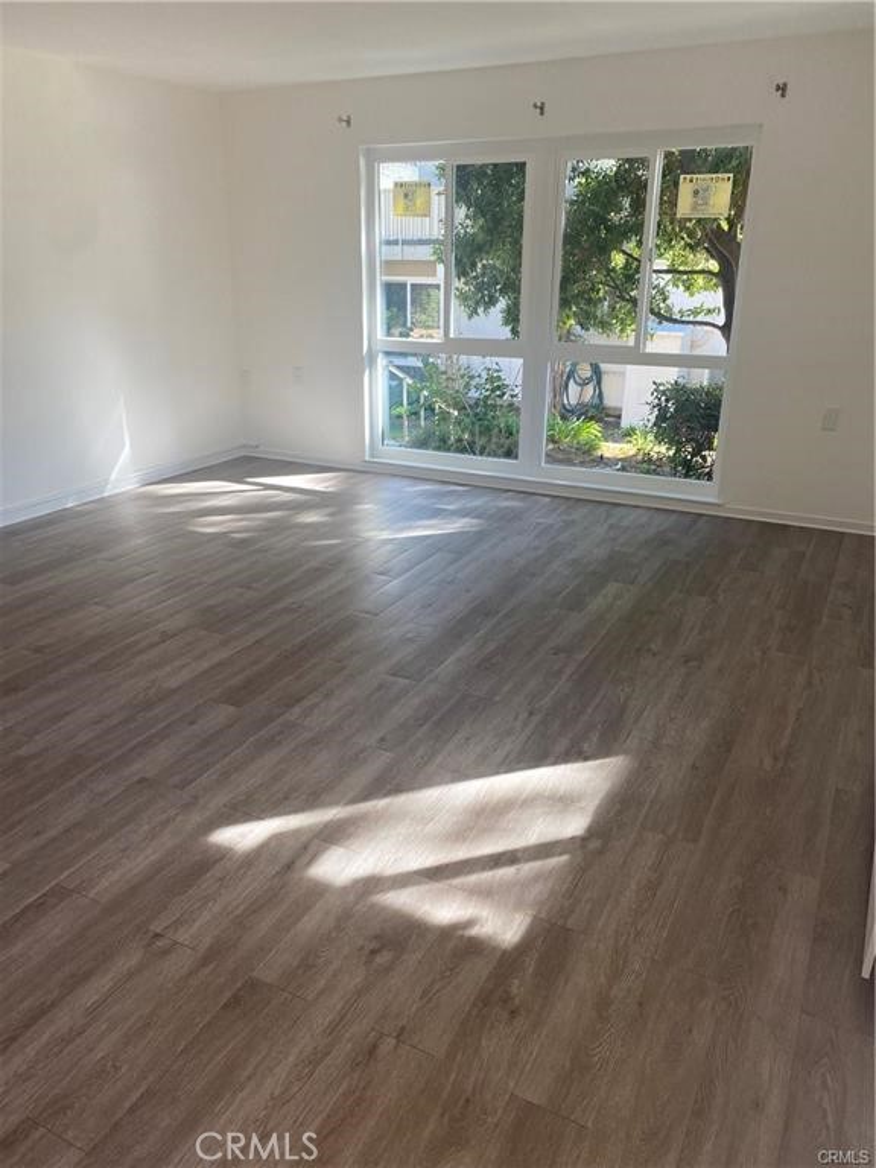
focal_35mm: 26
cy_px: 584
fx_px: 877
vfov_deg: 67.3
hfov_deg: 53.1
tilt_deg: -20.2
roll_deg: +0.3
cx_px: 438
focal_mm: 4.25
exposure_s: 1/120
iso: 125
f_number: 1.8
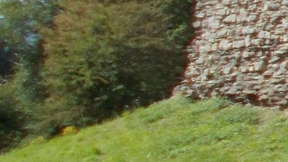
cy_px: 78
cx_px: 879
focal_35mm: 210
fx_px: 1604
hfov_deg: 8.5
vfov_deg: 5.8
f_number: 8
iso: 80
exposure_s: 1/160
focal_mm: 4.6
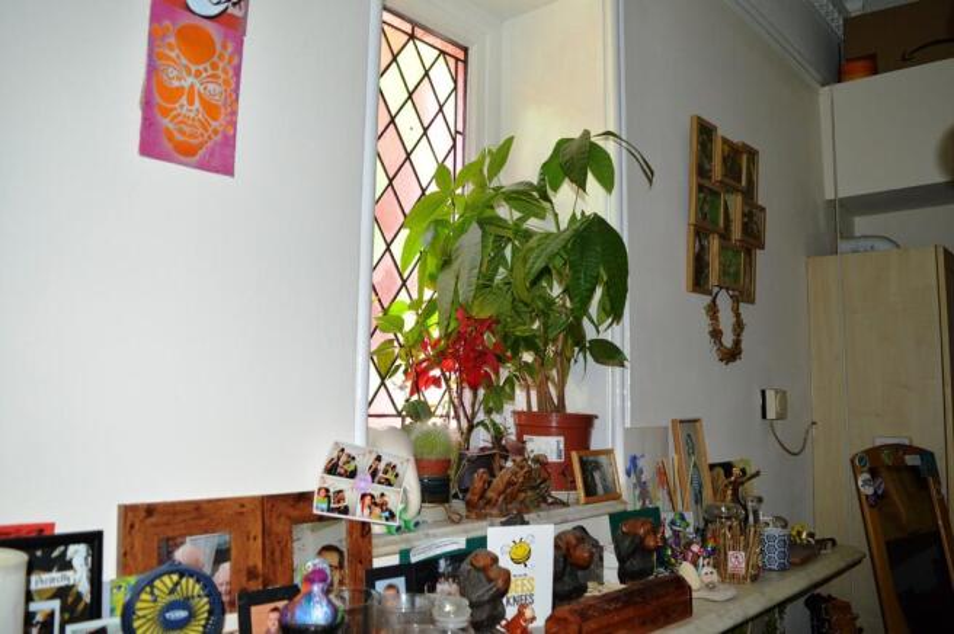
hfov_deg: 67.4
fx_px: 715
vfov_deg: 47.8
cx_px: 477
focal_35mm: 27
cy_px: 317
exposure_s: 1/80
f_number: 5
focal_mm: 18
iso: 800
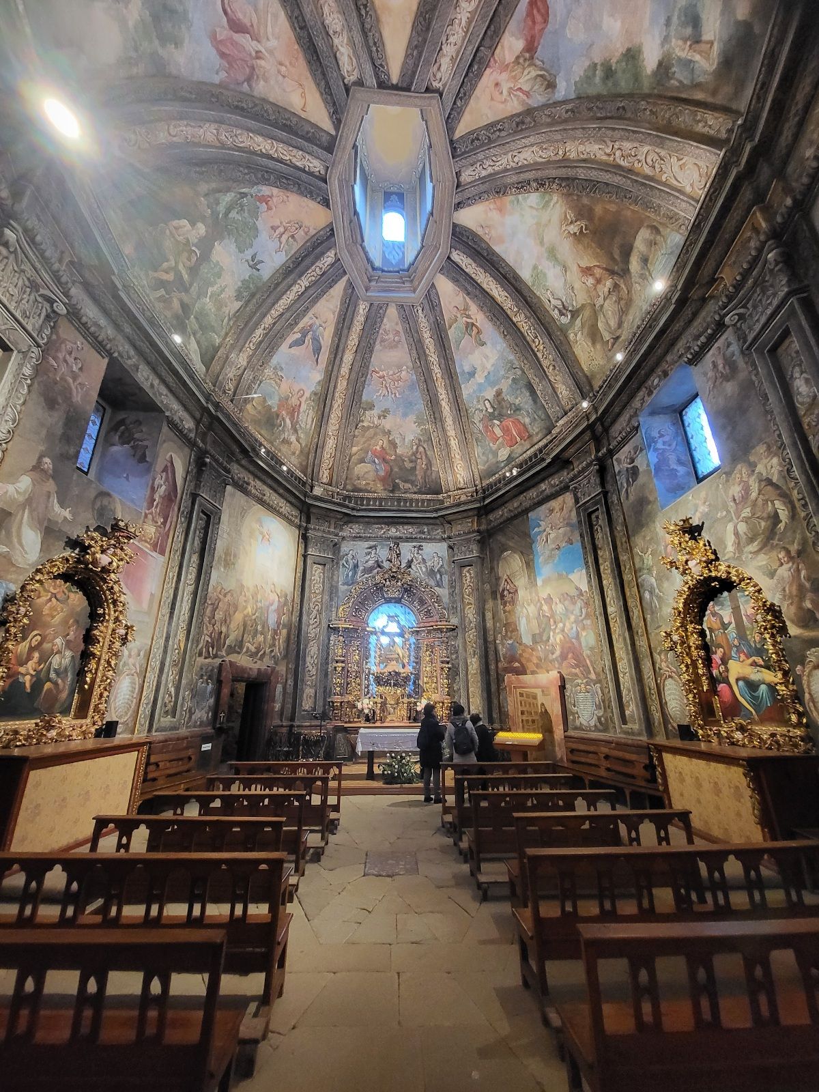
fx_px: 410
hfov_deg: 89.9
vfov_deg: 106.2
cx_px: 410
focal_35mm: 13
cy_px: 546
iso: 640
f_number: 2.2
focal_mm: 1.74
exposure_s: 1/30
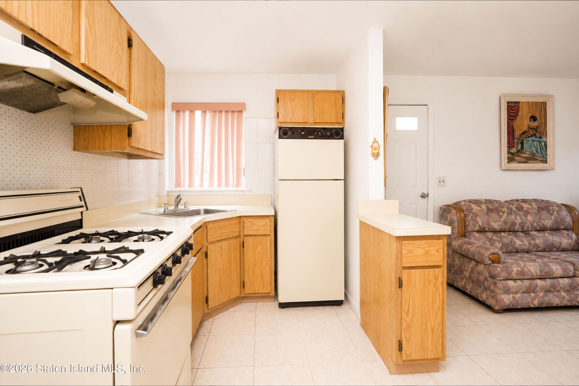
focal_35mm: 16
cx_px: 290
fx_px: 257
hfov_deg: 96.7
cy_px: 193
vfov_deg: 73.8
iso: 64
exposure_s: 1/15
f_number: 4
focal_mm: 16
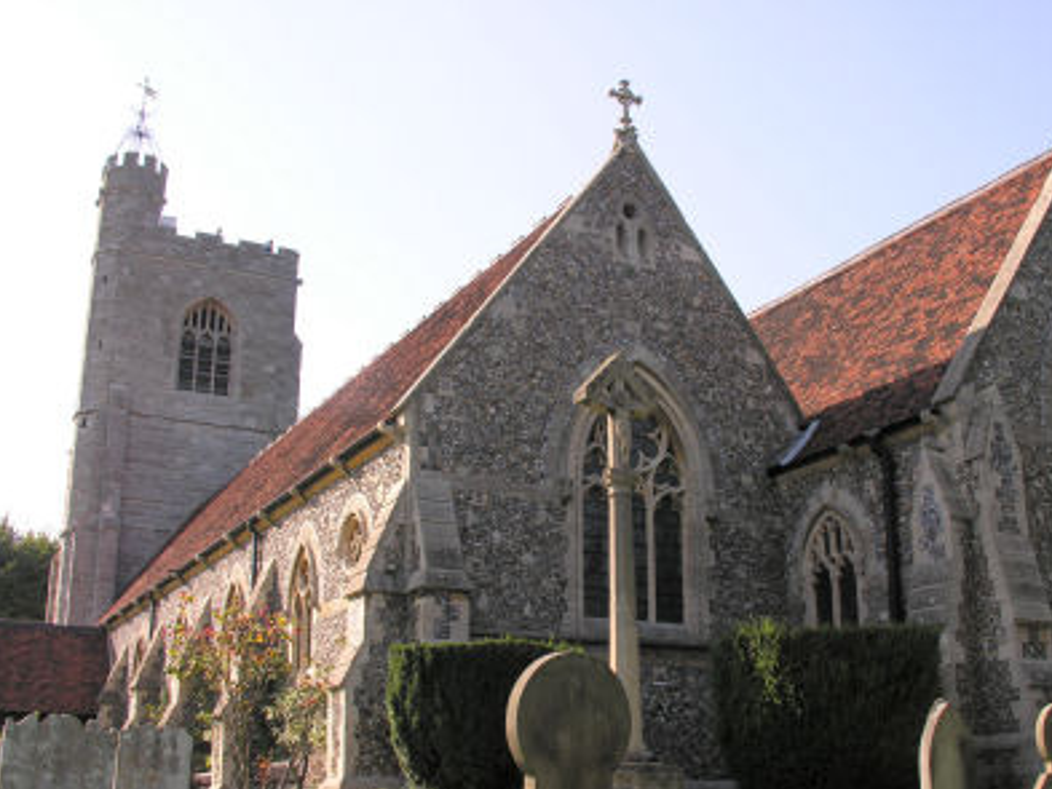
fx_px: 1246
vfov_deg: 35.1
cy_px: 459
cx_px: 565
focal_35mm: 41
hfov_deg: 45.7
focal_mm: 8.9
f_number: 5
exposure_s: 1/144
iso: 50
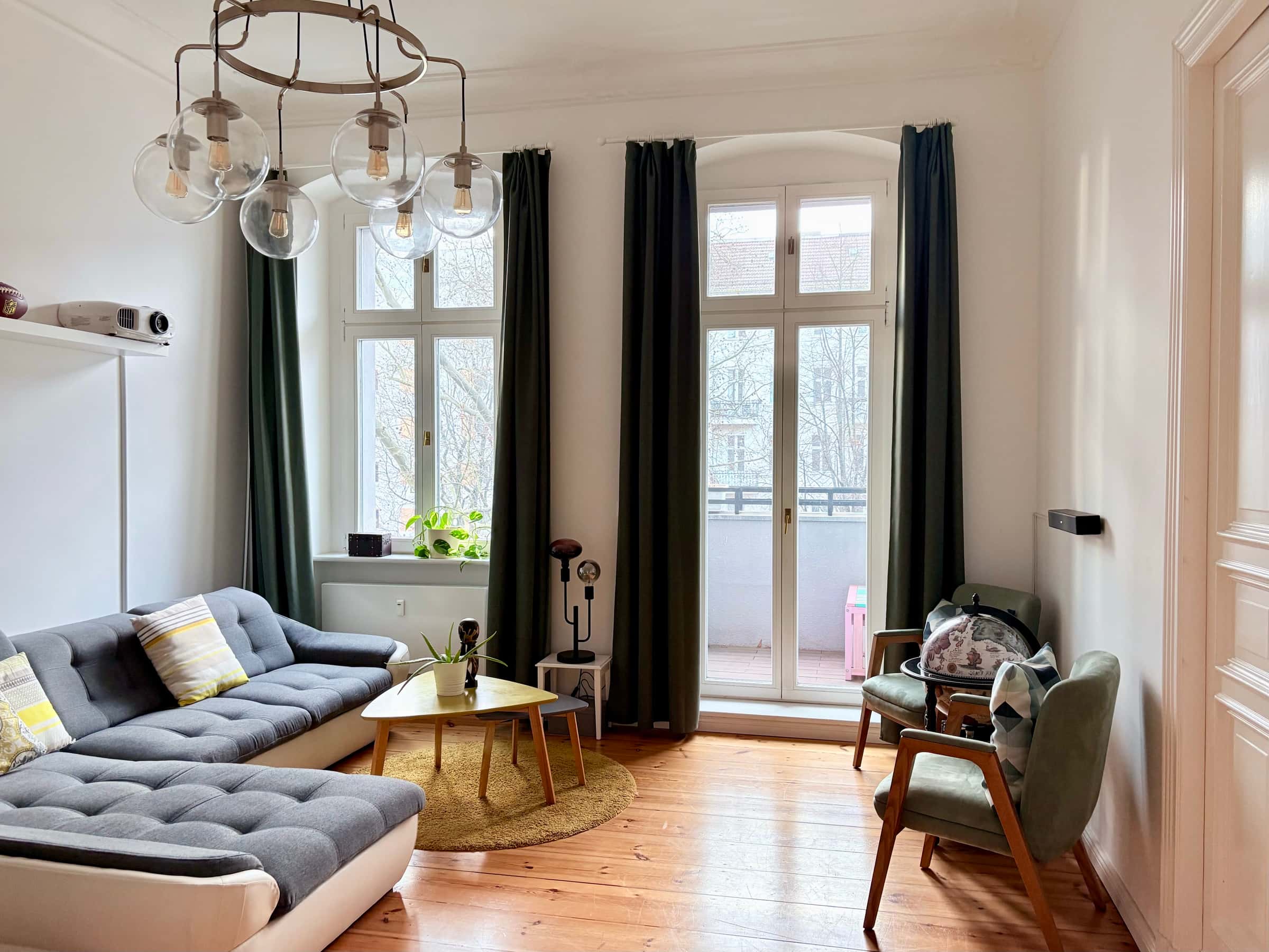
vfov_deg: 53.1
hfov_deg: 67.3
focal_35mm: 26
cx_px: 634
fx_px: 953
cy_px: 476
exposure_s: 1/60
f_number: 1.6
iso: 125
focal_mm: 5.96
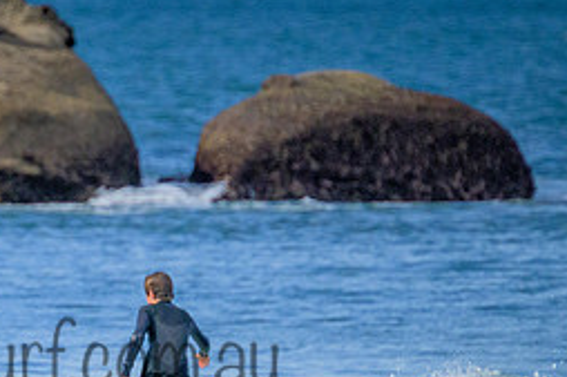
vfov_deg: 0.8
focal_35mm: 1828
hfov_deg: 1.1
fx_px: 28771
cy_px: 334
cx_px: 42
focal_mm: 800
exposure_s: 1/1250
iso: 2800
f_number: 11
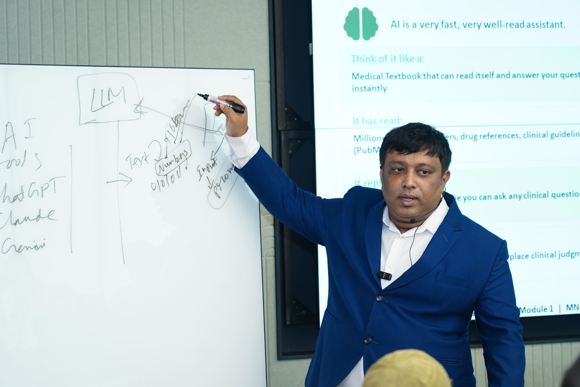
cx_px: 290
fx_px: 1692
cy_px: 194
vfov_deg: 13.0
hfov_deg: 19.5
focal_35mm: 105
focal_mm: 105
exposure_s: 1/160
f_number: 4.5
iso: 2000
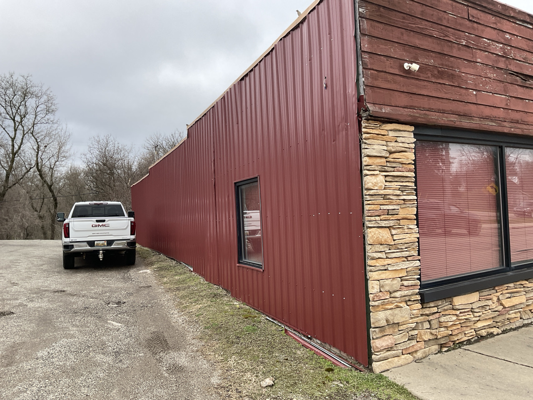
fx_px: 447
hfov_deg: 61.7
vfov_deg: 48.2
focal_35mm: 29
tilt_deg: +2.2
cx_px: 266
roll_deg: +3.0
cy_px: 200
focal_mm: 3
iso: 16
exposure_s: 1/1168
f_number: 1.8
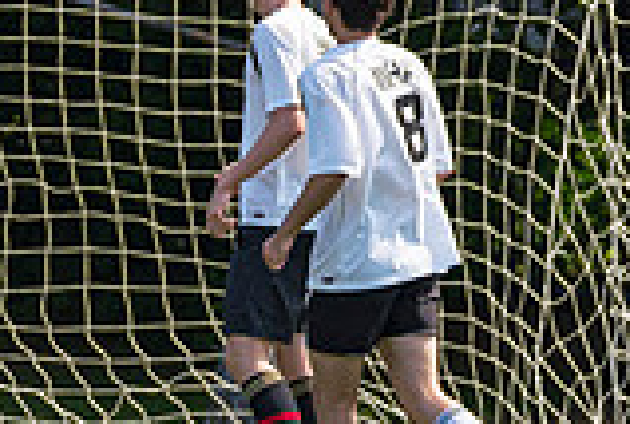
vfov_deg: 1.6
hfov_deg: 2.4
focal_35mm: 851
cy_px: 104
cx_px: -569
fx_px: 14935
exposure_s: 1/3200
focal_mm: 130
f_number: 3.2
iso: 400
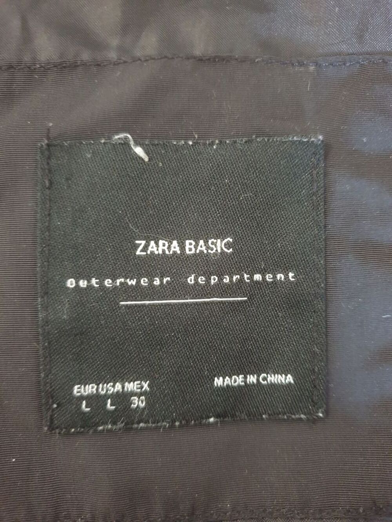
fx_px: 393
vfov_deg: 67.3
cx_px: 196
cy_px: 261
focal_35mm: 26
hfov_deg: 53.1
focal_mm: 4.3
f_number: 1.5
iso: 400
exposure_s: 1/10
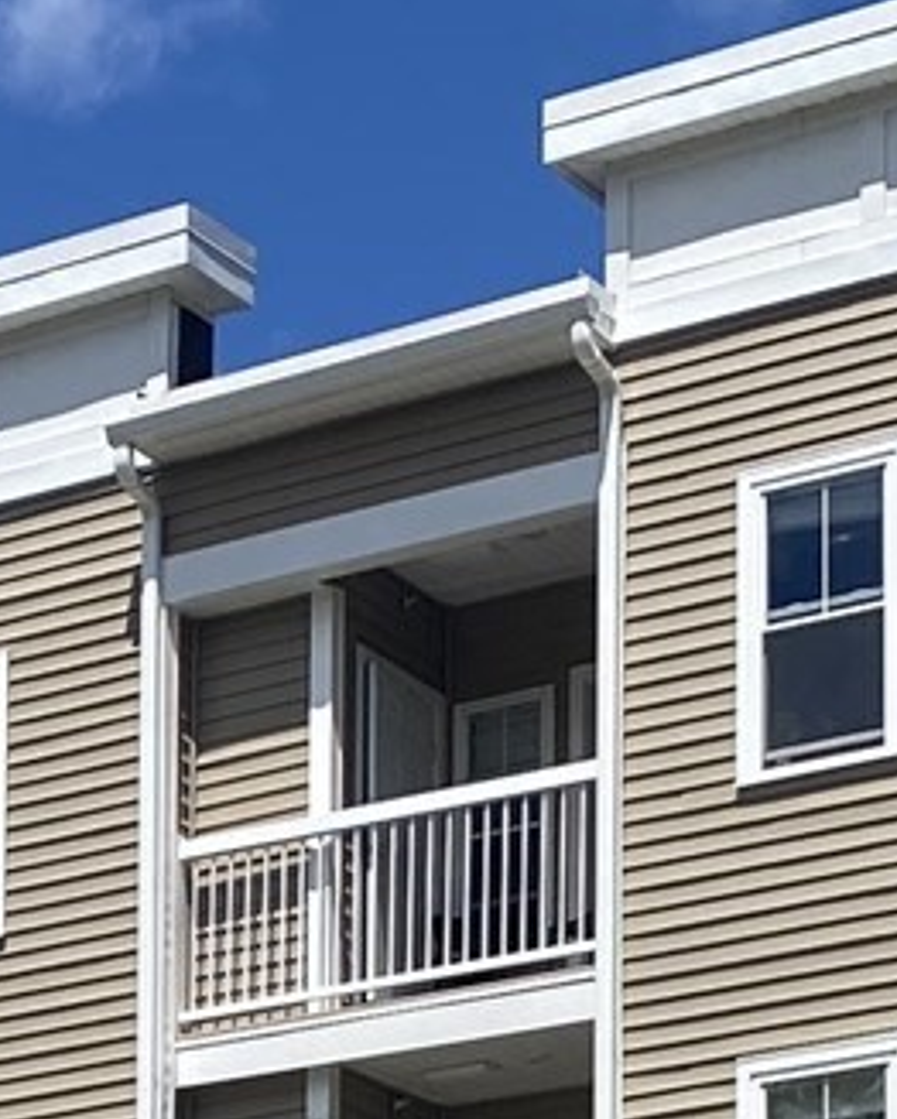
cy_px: 1834
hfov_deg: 9.4
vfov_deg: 11.5
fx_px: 5271
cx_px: -483
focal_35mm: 159
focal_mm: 4.25
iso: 32
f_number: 1.8
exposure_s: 1/3984
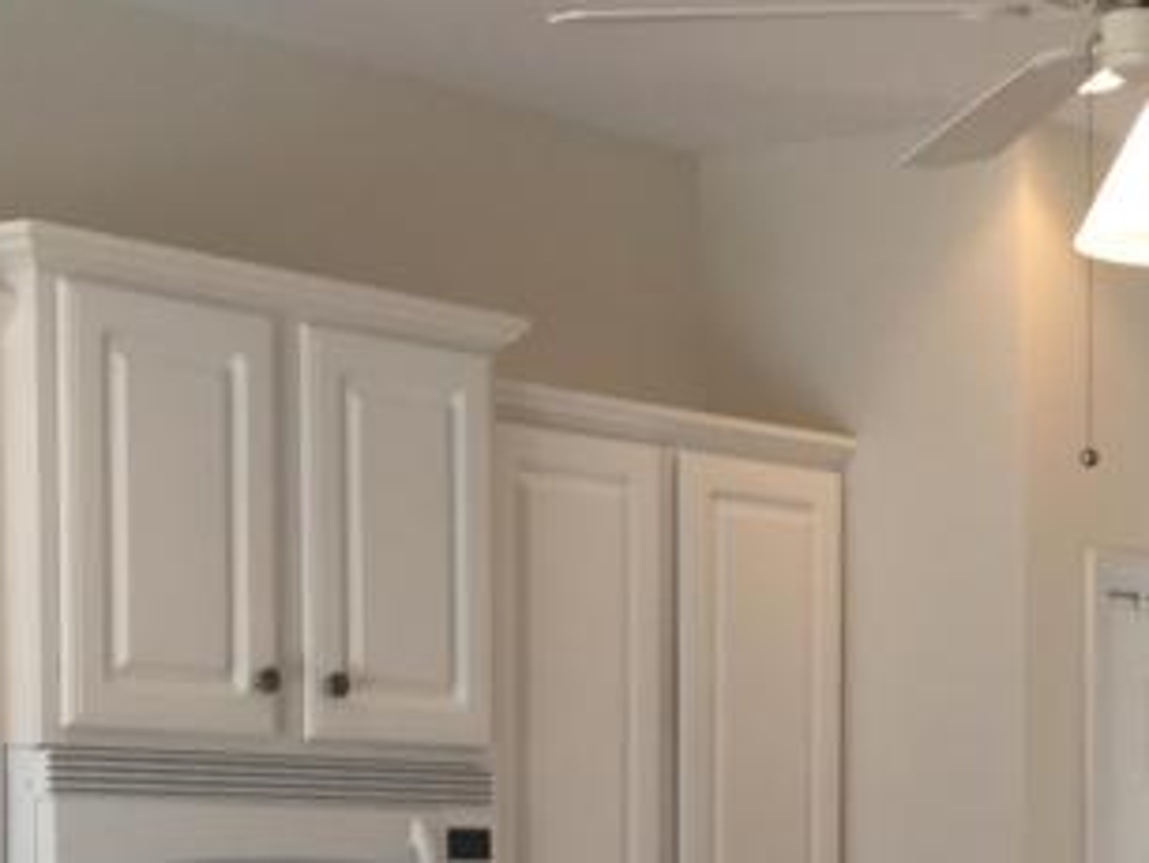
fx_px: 3222
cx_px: 1217
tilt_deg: -2.2
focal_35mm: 97
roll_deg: -0.3
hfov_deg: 19.5
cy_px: 1073
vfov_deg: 14.7
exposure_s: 1/60
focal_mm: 4.15
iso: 32
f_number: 2.2
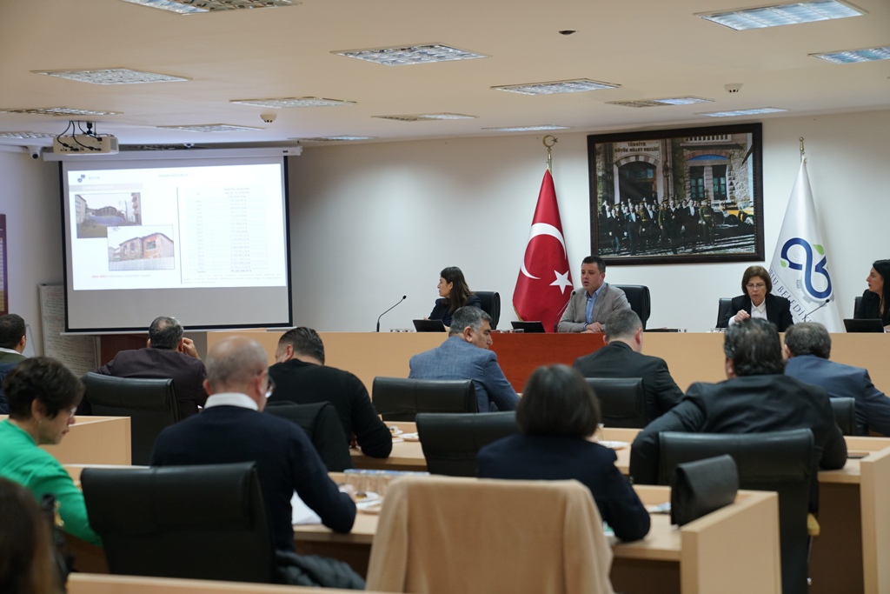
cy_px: 297
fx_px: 1731
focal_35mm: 70
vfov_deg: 19.5
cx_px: 445
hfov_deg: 28.8
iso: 1600
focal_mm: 70
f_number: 3.5
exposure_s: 1/160
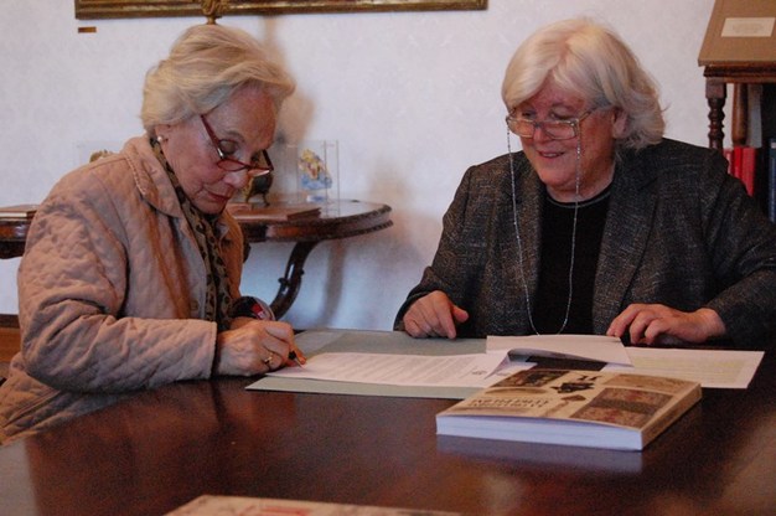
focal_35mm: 75
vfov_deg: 18.1
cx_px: 388
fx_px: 1615
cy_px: 258
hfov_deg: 27.0
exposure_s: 1/50
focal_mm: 50
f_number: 5.6
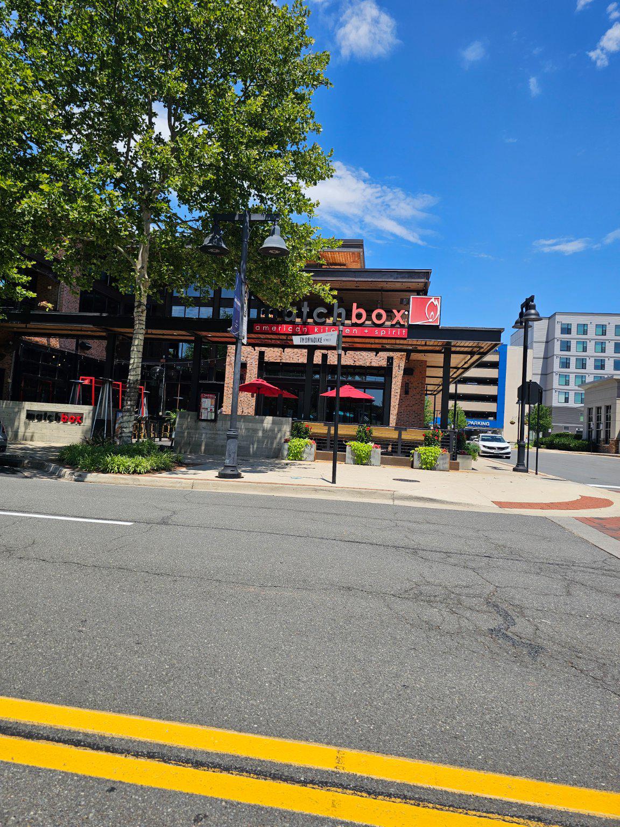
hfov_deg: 58.9
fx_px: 549
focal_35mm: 23
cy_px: 414
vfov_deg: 73.9
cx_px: 310
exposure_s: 1/790
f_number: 1.7
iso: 10
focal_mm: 6.3
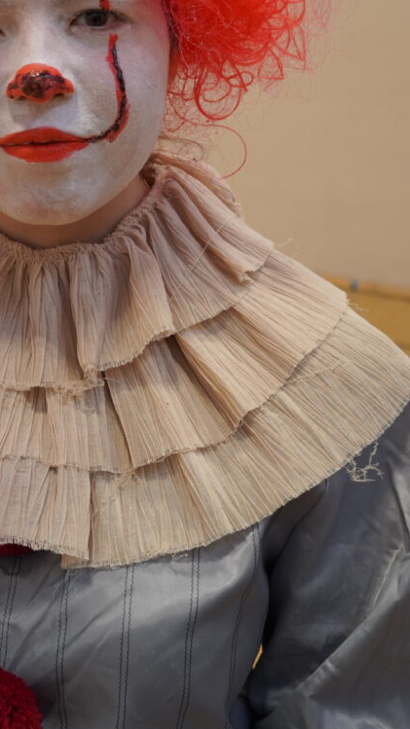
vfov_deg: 35.2
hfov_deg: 20.4
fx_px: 1122
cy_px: 183
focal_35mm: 58
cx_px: 52
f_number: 4
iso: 640
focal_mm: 24
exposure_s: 1/160
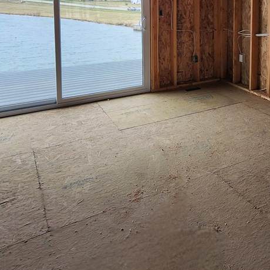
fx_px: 282
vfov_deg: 45.1
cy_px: 15
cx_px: 207
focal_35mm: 32
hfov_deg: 48.8
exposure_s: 1/135
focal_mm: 2.2
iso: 50
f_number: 2.2
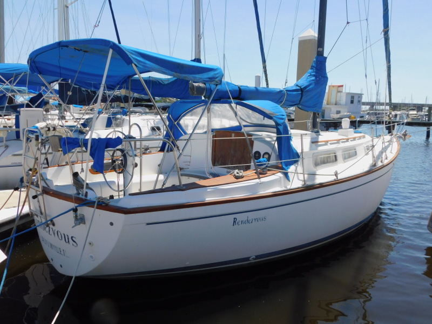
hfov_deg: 60.0
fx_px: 374
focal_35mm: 30
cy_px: 162
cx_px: 216
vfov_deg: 46.8
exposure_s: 1/1250
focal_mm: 5.3
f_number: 3.2
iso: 125
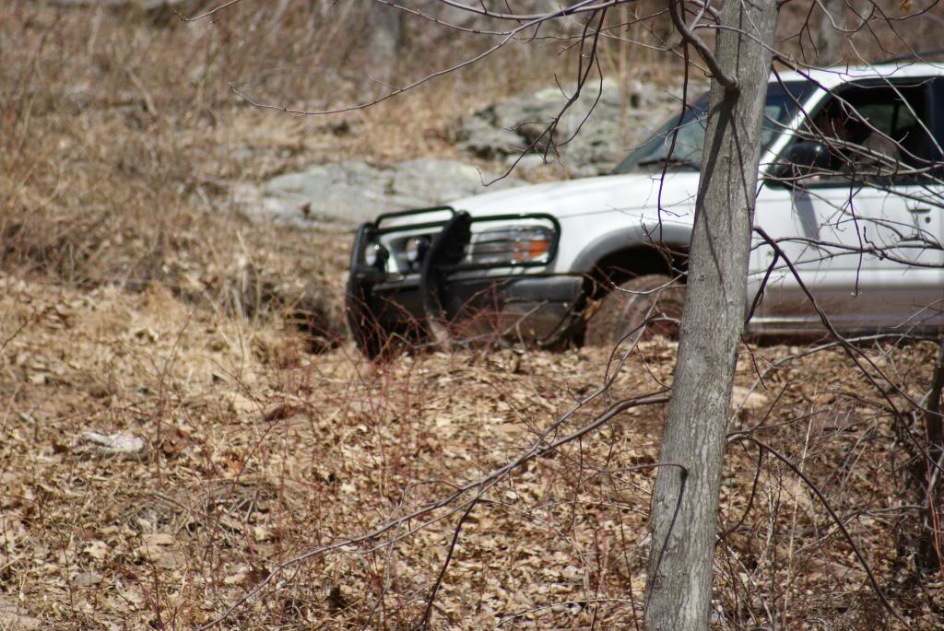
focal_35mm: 450
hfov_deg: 4.6
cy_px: 316
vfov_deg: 3.1
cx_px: 472
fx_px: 11812
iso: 125
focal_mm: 300
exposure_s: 1/500
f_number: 5.6
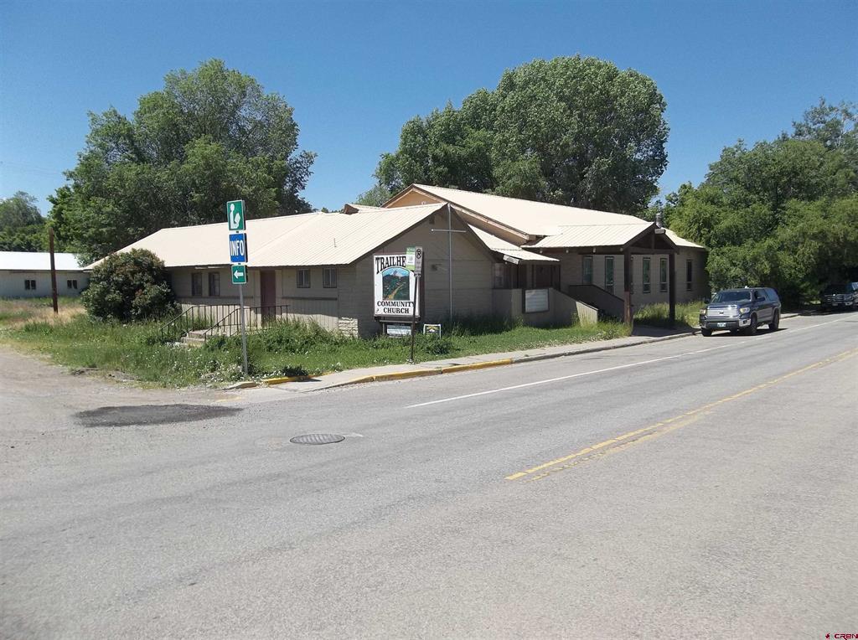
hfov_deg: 65.4
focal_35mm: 27
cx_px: 429
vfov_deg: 51.2
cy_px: 320
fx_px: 668
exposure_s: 1/200
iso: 80
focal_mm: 4.9
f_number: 8.9
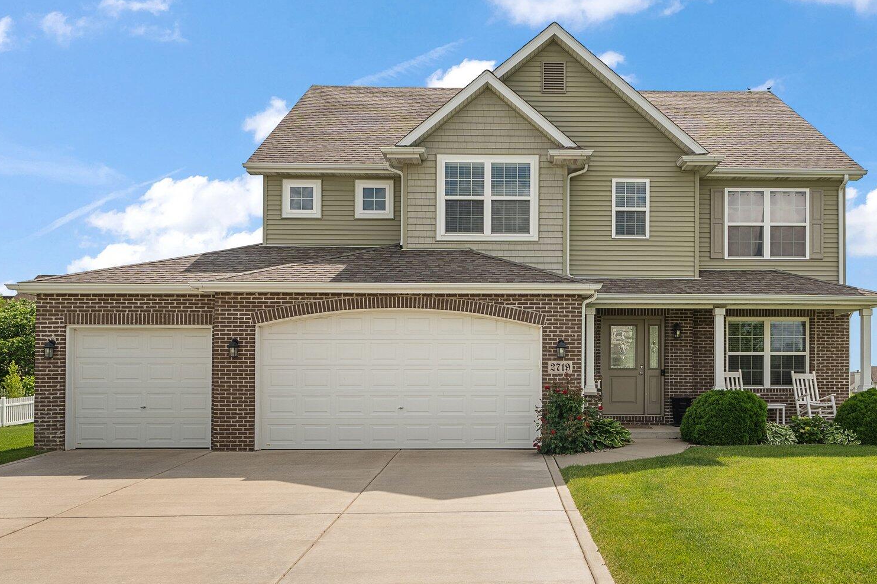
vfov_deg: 44.5
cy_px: 373
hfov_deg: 63.0
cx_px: 533
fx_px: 706
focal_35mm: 29
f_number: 9
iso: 200
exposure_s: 1/60
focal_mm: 14
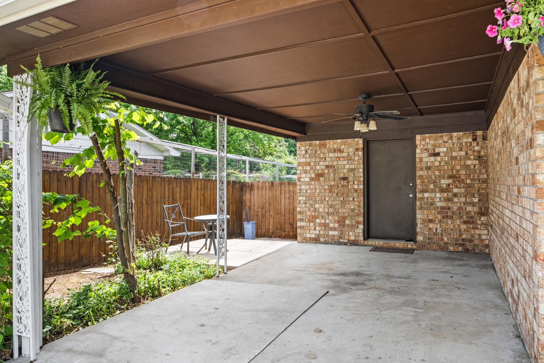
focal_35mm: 25
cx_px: 272
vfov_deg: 51.3
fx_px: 378
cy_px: 182
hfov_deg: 71.5
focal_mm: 16.6
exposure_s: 1/10
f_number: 10
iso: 400
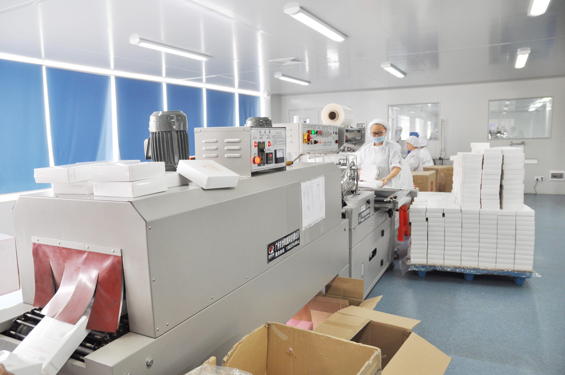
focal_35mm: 26
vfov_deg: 50.3
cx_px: 282
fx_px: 400
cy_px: 188
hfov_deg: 70.5
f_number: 4
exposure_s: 1/60
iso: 400
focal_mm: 17
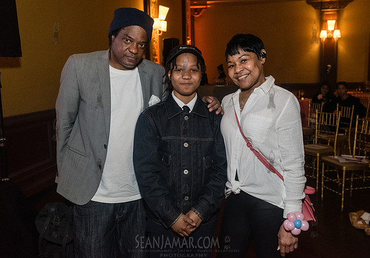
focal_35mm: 36
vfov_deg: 37.9
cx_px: 194
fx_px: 377
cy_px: 129
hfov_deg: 52.3
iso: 6400
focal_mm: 35
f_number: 5
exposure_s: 1/200
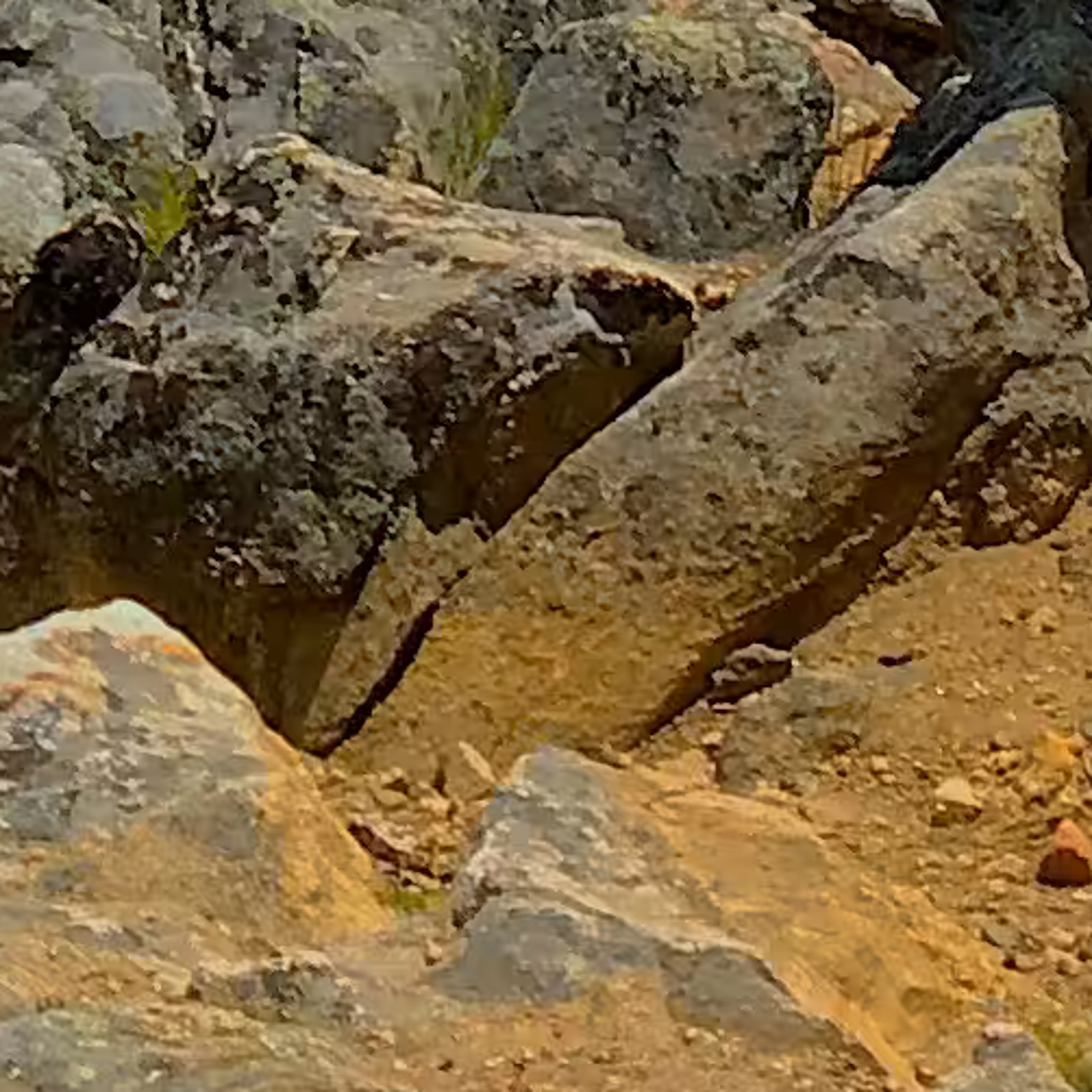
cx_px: 111
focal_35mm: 206
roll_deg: +0.7
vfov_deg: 7.6
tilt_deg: -3.2
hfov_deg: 8.5
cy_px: -2034
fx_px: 7352
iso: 25
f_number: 2.2
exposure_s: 1/1672
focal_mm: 4.15
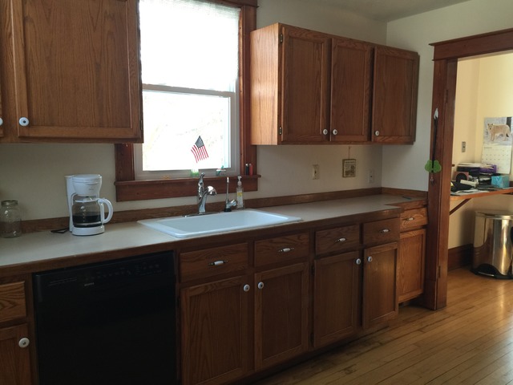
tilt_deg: -5.6
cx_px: 256
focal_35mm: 29
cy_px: 192
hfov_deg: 61.7
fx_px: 430
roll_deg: +0.2
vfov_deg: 48.2
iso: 40
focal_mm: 4.15
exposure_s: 1/15
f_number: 2.2
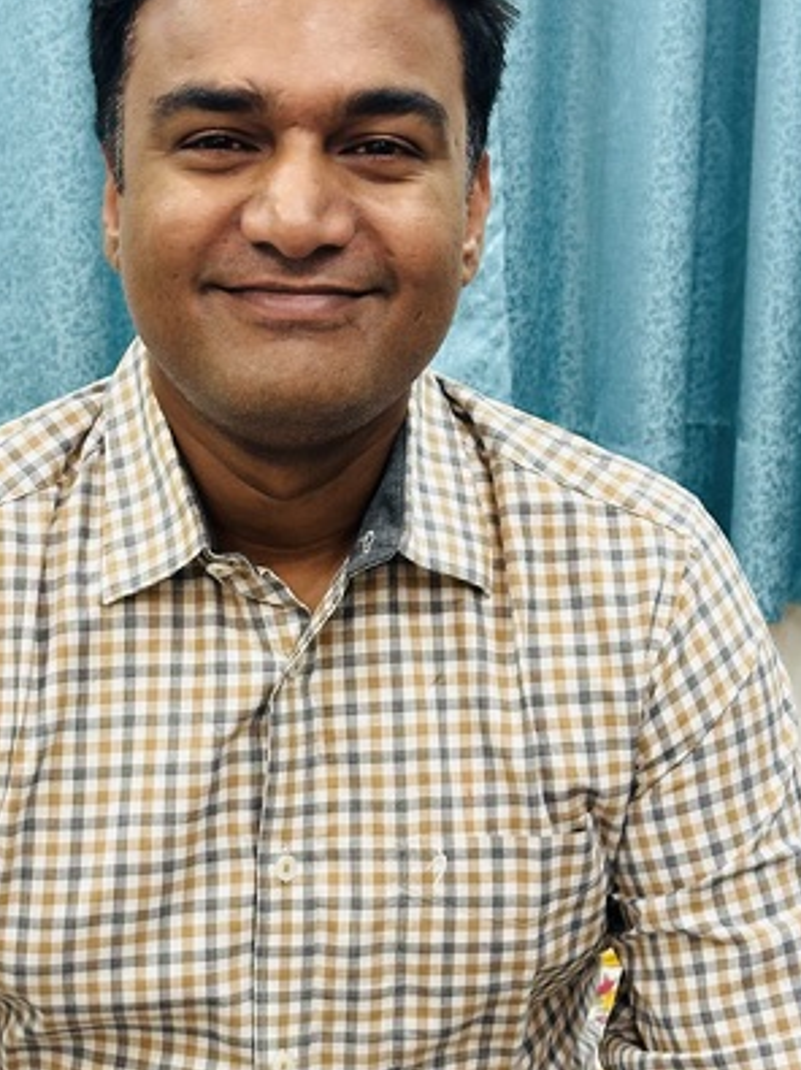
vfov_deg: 23.0
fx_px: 2624
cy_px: 547
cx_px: 291
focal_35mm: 85
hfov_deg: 17.3
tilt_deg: -10.5
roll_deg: -0.2
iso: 250
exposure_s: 1/33
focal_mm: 6.86
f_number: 1.78
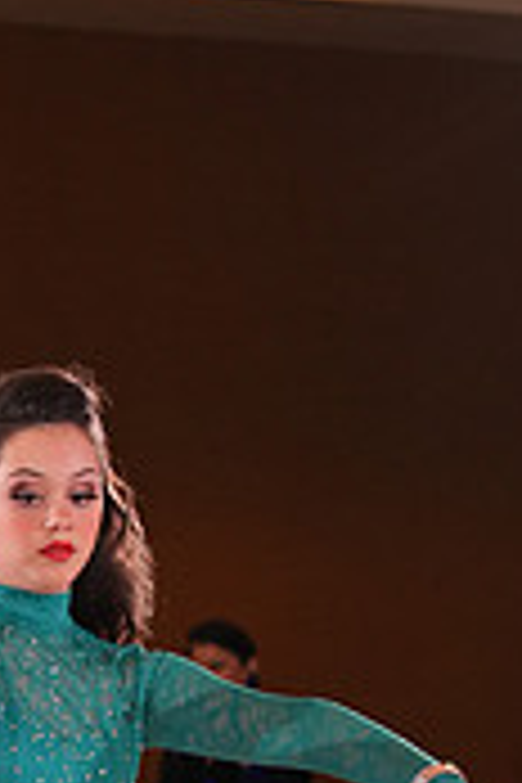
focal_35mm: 351
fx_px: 7634
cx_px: -56
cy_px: 1004
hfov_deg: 3.9
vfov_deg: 5.8
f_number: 5
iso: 1250
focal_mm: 105
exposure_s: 1/160
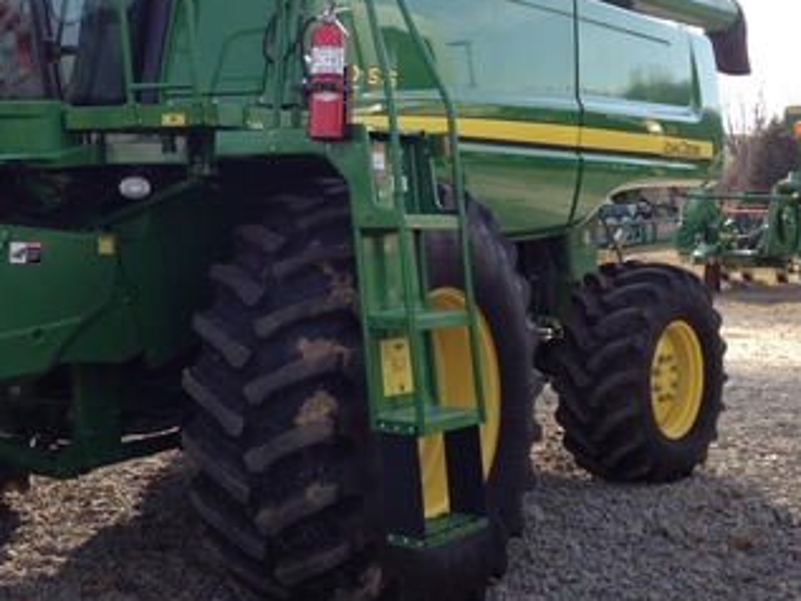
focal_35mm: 60
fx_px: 1389
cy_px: 134
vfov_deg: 24.1
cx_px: 222
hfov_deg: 31.7
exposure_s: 1/665
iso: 50
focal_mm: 4.28
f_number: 2.4
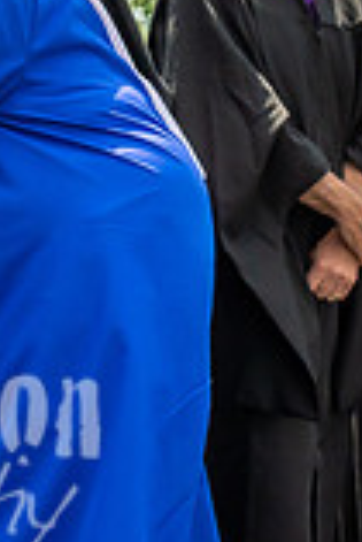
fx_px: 2679
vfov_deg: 11.5
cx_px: -285
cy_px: 221
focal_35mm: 178
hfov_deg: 7.5
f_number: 7.1
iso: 200
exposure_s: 1/800
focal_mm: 22
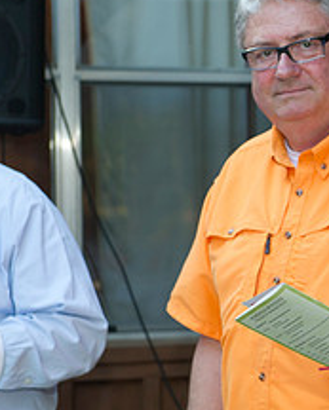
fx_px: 1897
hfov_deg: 9.8
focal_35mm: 156
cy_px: 247
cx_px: 390
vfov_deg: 12.4
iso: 640
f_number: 4.5
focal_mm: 62
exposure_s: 1/125
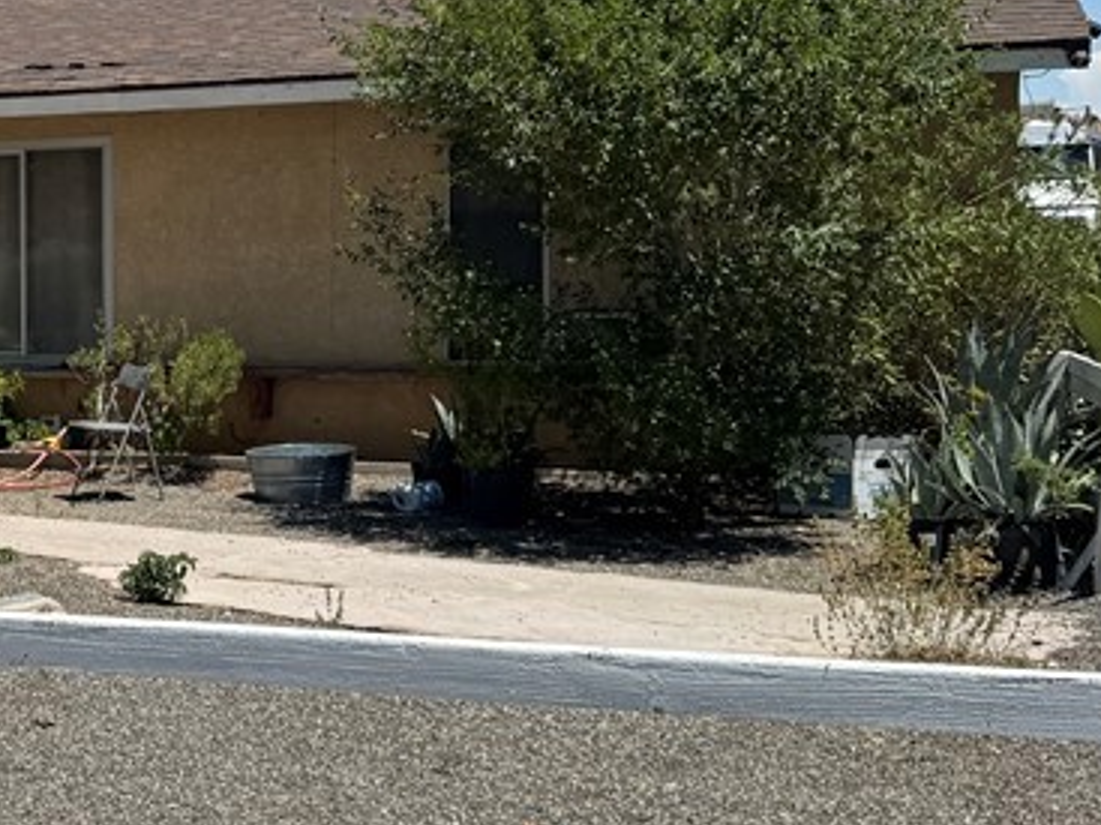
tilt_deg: -4.4
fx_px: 2130
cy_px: 363
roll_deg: +0.3
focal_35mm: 67
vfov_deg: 21.9
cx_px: -294
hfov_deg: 25.4
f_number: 1.78
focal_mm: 6.76
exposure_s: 1/4950
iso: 80
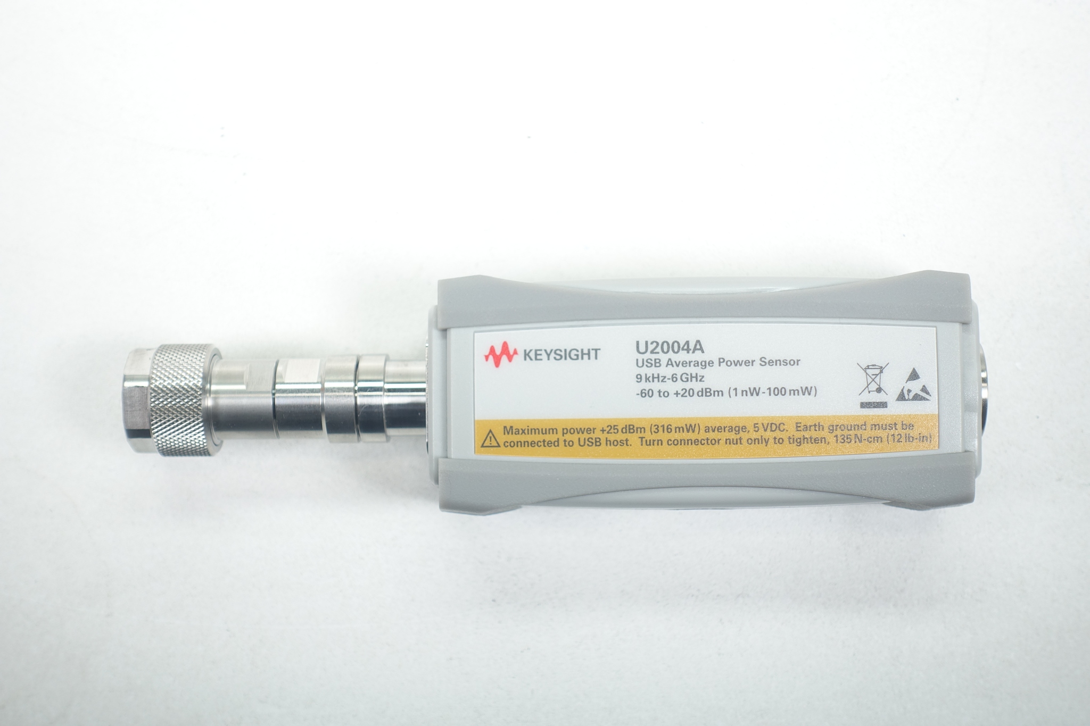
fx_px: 2119
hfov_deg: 28.8
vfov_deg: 19.5
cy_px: 363
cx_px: 545
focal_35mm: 70
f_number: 3.5
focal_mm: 25.7
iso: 125
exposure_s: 1/80
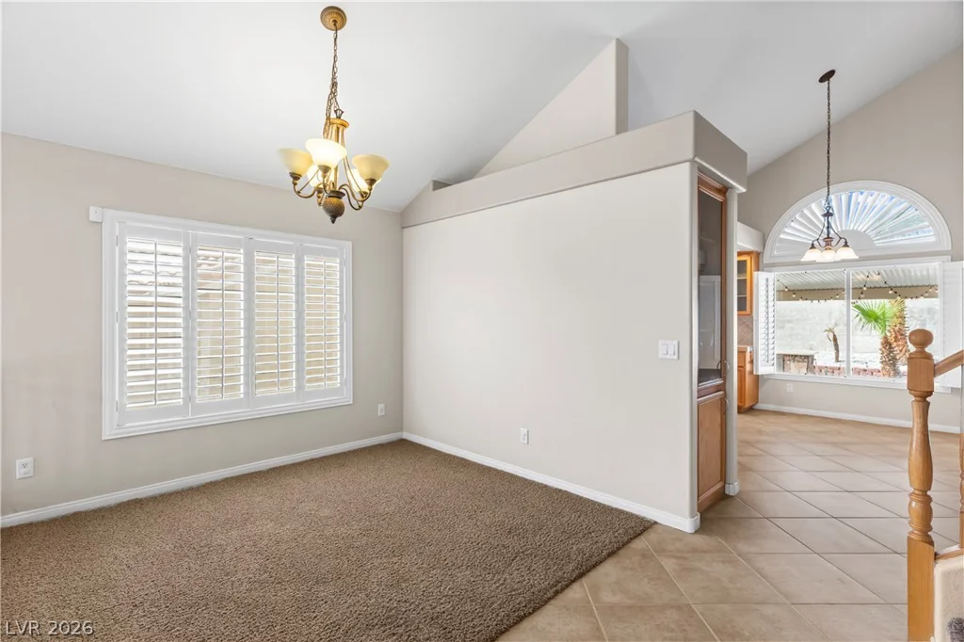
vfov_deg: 70.4
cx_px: 482
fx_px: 455
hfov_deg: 93.3
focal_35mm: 17
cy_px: 321
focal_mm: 17
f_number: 8
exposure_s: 1/320
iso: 400
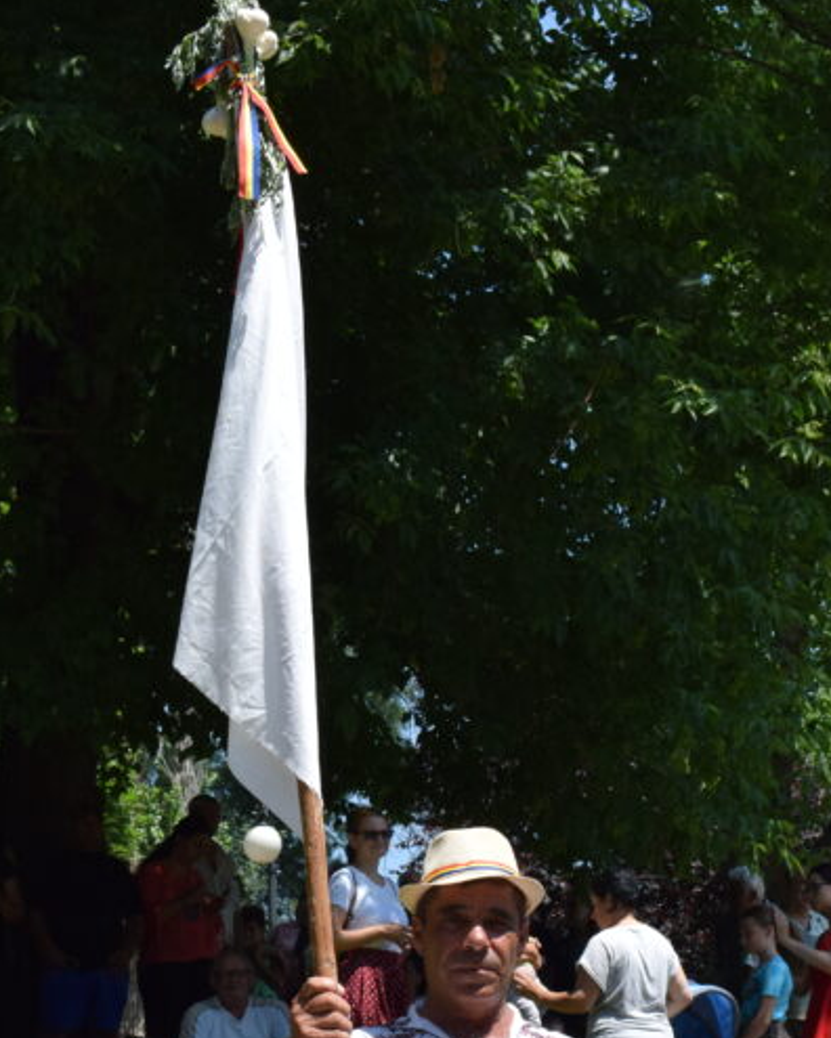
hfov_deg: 15.5
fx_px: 3044
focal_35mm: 99
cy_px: 967
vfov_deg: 19.0
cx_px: 477
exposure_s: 1/400
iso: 200
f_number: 10
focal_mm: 34
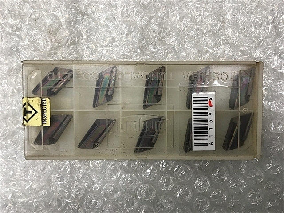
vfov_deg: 48.2
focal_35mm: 29
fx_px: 238
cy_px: 106
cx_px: 142
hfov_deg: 61.7
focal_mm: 4.15
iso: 80
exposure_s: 1/30
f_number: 2.2
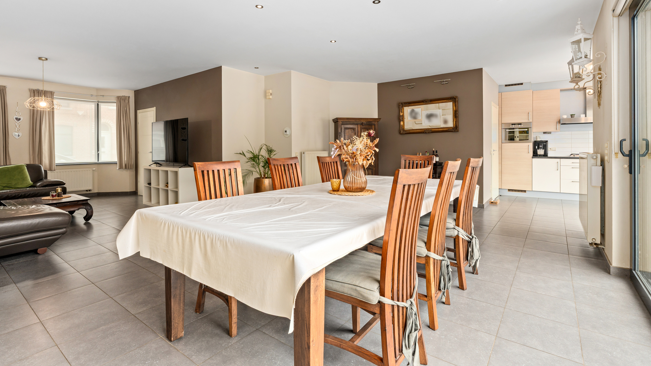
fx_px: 311
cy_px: 148
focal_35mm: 18
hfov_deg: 92.7
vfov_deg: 60.6
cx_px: 324
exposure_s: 1/2
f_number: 11
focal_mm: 16
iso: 250
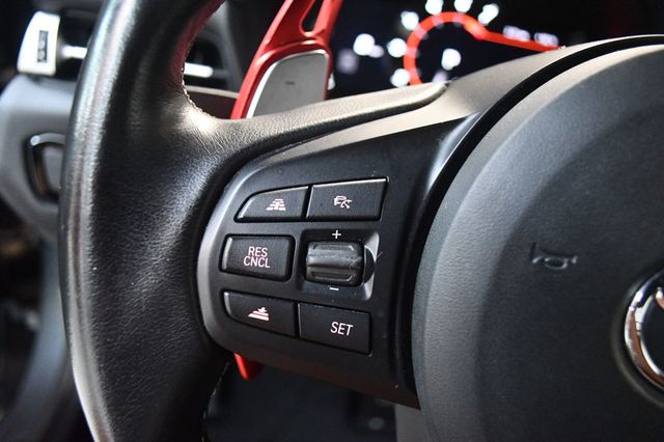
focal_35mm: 30
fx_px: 553
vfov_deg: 43.6
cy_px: 221
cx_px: 332
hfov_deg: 62.0
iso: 9000
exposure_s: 1/60
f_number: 3.8
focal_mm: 20
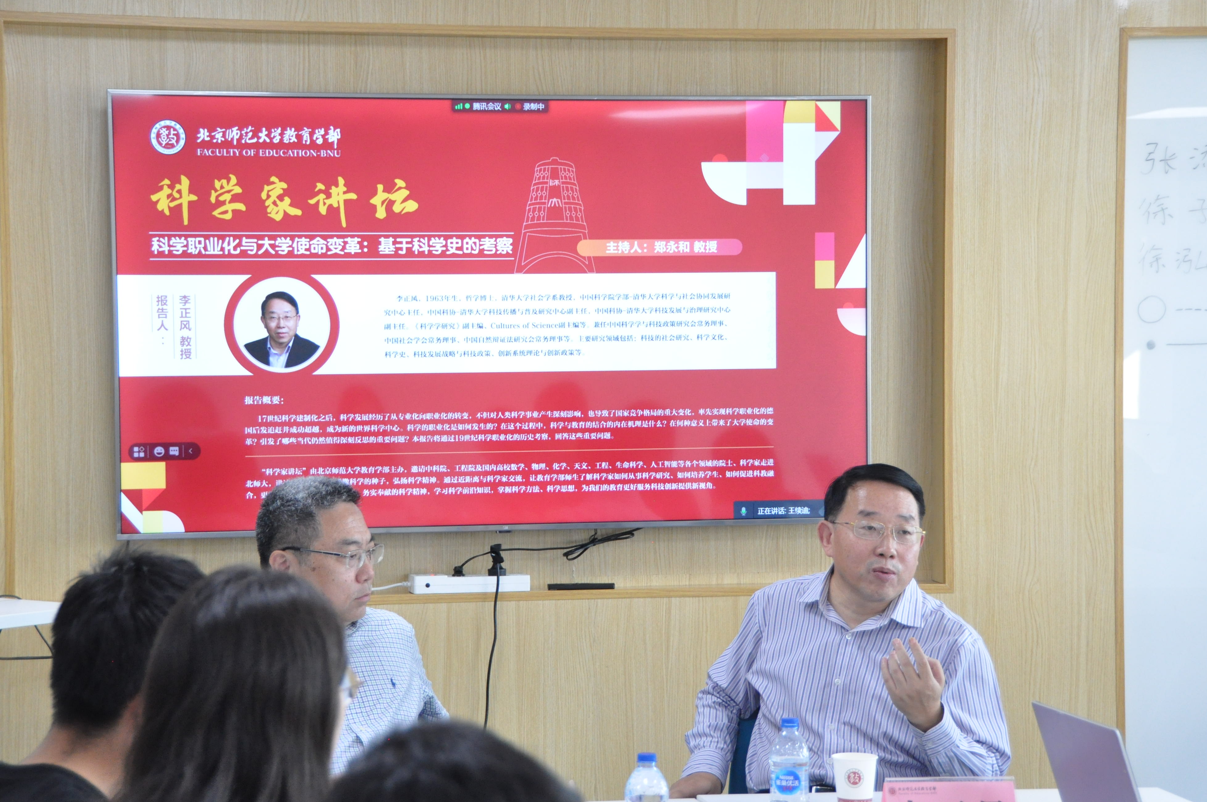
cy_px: 413
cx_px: 618
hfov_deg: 22.5
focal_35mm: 91
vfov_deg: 15.1
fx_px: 3032
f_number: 5.6
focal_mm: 55
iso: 1600
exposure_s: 1/100
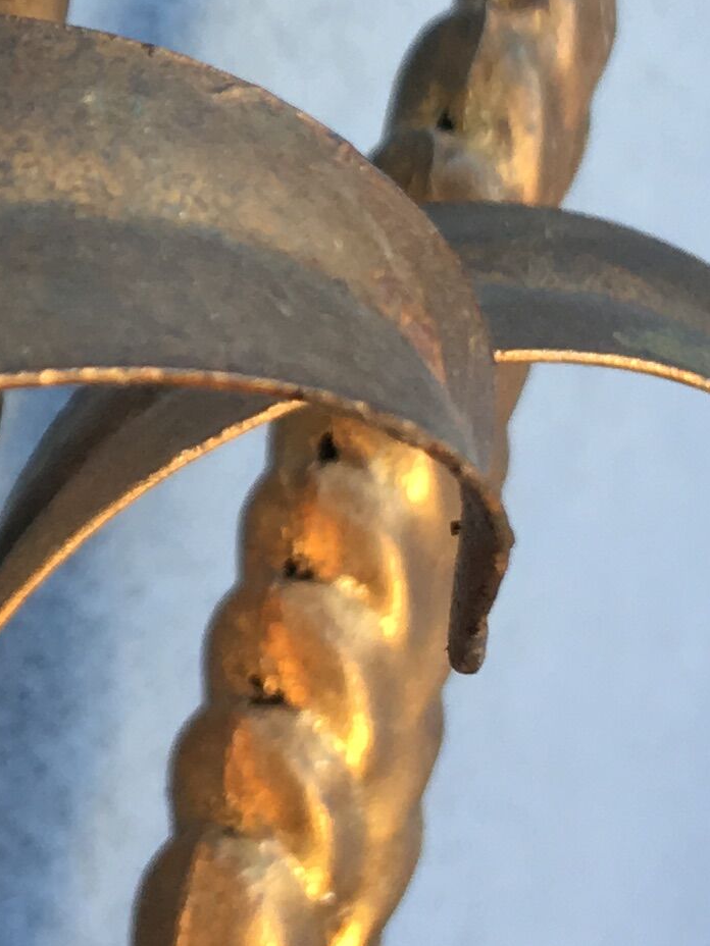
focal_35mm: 126
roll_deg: +6.3
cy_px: -6
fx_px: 3446
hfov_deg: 11.4
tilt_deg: -31.6
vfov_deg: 15.4
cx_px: -292
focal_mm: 4.15
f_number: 2.2
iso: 40
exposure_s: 1/100
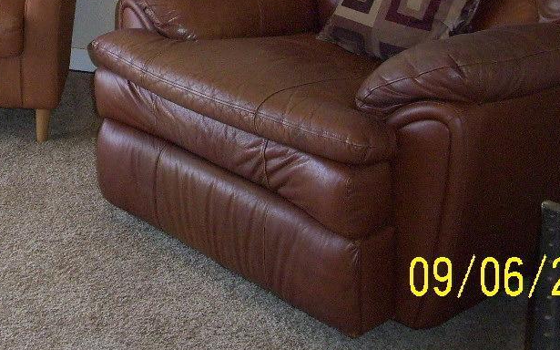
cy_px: -52
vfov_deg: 16.7
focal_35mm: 75
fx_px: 1144
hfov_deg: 27.0
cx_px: 119
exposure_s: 1/40
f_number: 2.9
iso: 200
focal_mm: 5.7
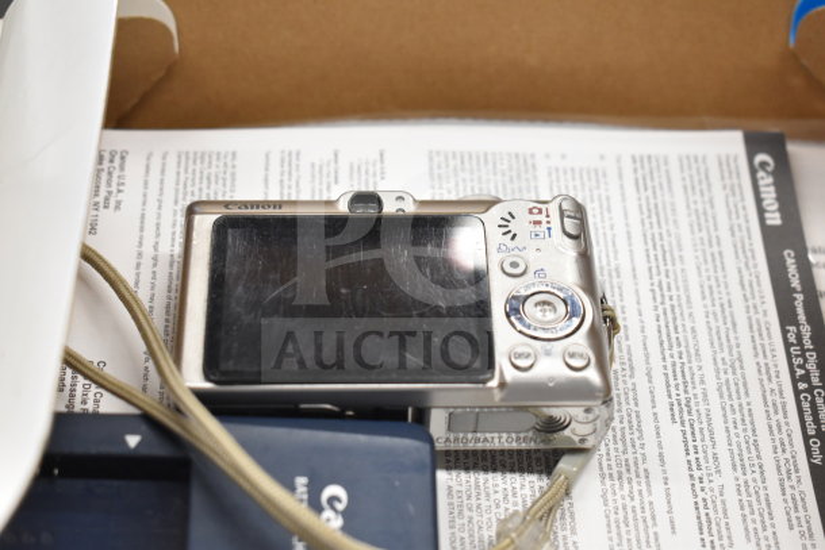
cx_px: 412
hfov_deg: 28.1
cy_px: 275
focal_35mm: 72
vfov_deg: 18.9
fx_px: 1650
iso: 2000
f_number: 5.3
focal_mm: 48
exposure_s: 1/80
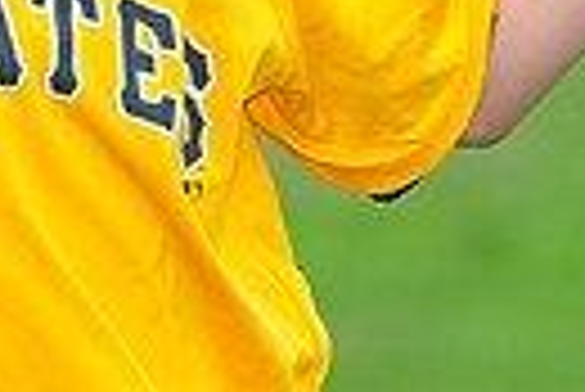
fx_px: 11990
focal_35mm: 737
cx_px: -158
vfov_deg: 1.9
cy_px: -275
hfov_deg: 2.8
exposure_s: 1/400
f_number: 5.6
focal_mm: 165
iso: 400
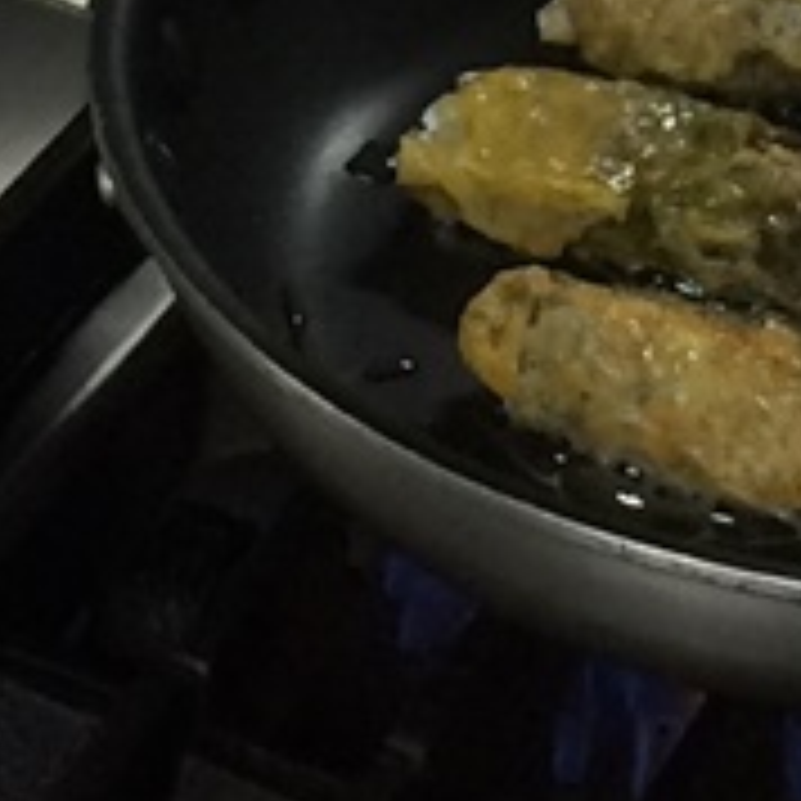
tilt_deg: -20.9
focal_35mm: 231
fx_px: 6047
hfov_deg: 7.6
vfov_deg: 6.9
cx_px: 576
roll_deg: -5.2
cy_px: -1557
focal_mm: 4.15
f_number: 2.2
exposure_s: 1/30
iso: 64
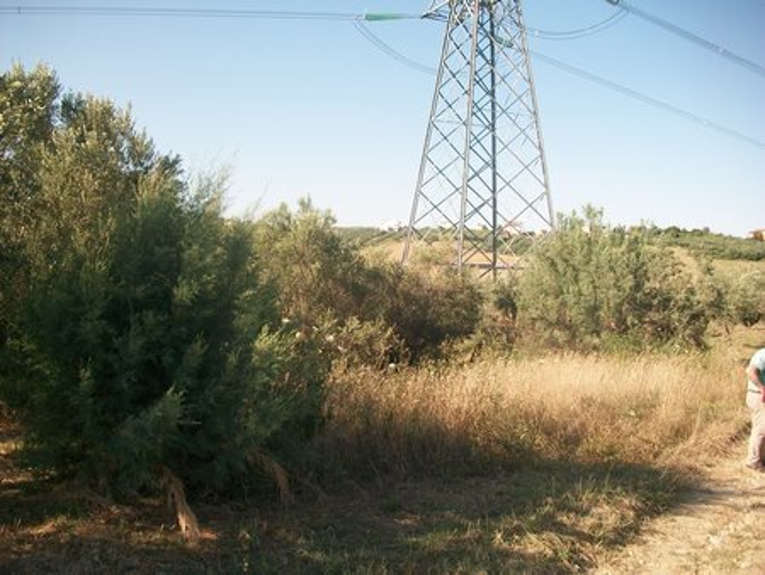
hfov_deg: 56.8
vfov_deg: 44.2
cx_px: 382
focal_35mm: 32
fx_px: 708
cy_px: 288
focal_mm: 5.7
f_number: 2.9
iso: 80
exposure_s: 1/640
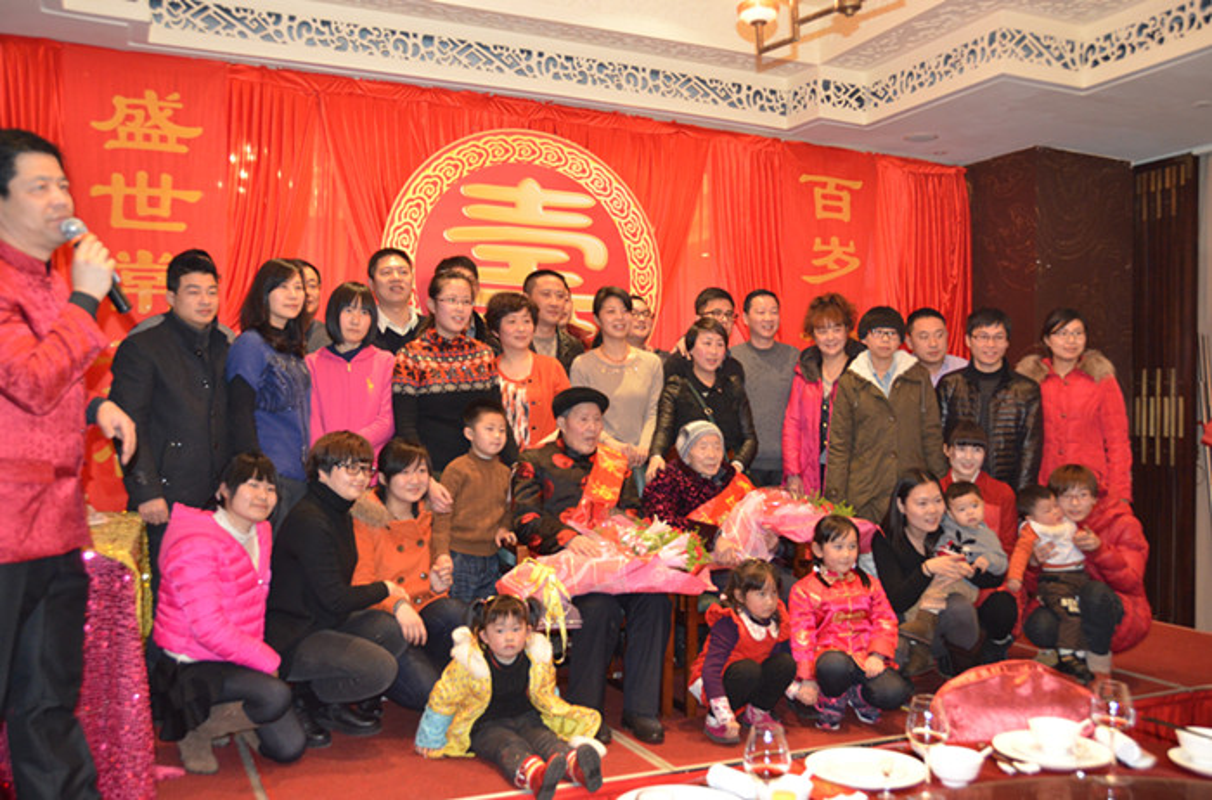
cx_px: 606
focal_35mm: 33
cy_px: 400
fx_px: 1108
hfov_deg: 57.4
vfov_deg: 39.7
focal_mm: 22
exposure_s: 1/60
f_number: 3.8
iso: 1600
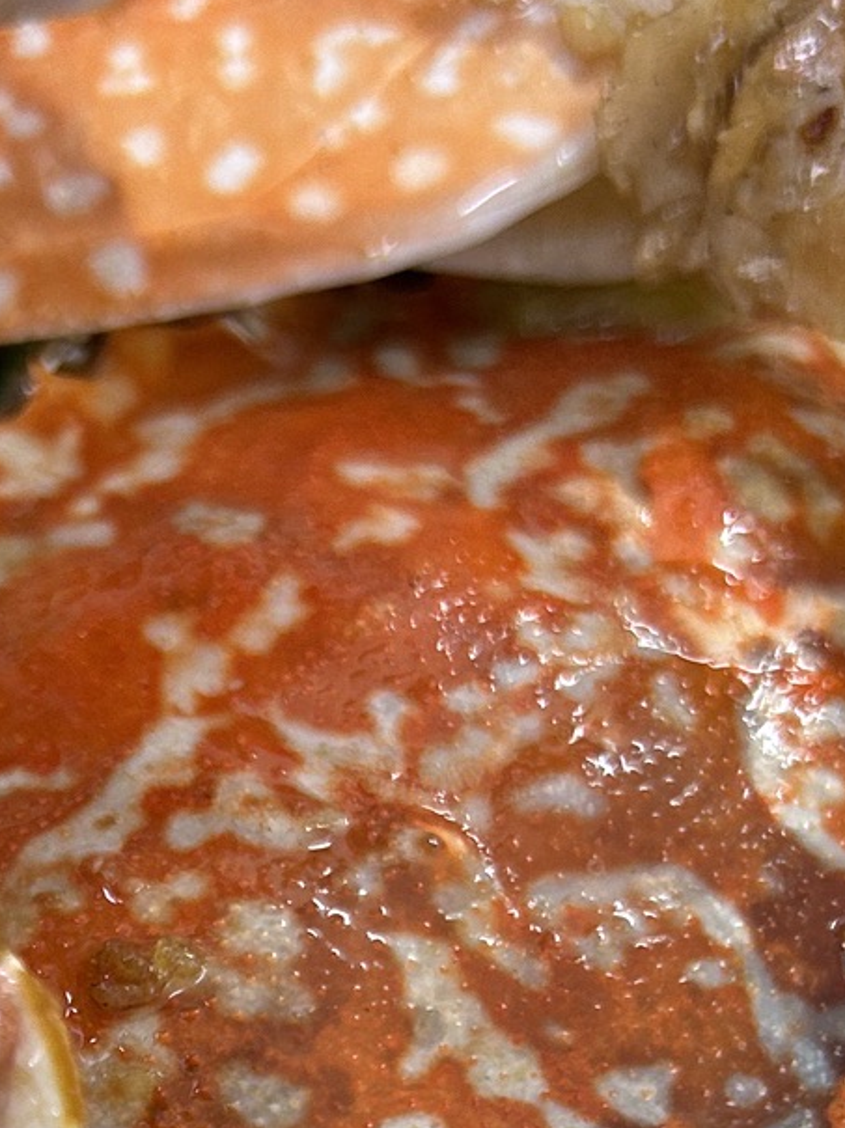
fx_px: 2802
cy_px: 1326
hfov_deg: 16.7
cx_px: -63
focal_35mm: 86
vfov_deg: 21.3
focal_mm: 5.7
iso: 125
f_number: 1.5
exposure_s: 1/50
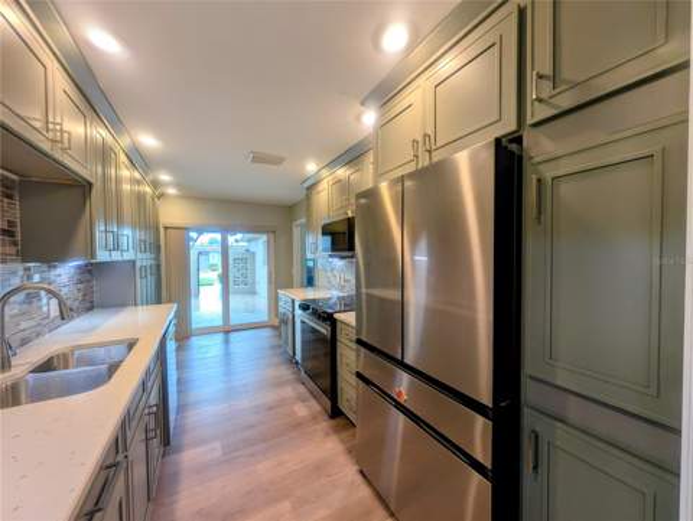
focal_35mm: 12
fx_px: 240
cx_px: 346
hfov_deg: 110.5
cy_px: 260
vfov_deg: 94.6
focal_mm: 2.02
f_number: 1.7
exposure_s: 1/168
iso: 48
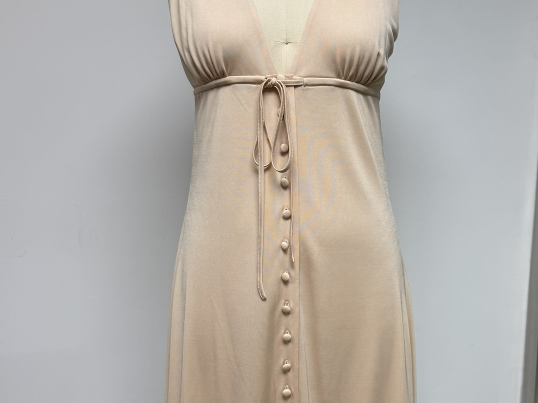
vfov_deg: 34.3
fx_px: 653
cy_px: 236
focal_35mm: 42
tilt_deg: -10.3
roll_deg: -0.3
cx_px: 321
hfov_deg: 44.6
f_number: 1.78
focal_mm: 6.76
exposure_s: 1/100
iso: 100
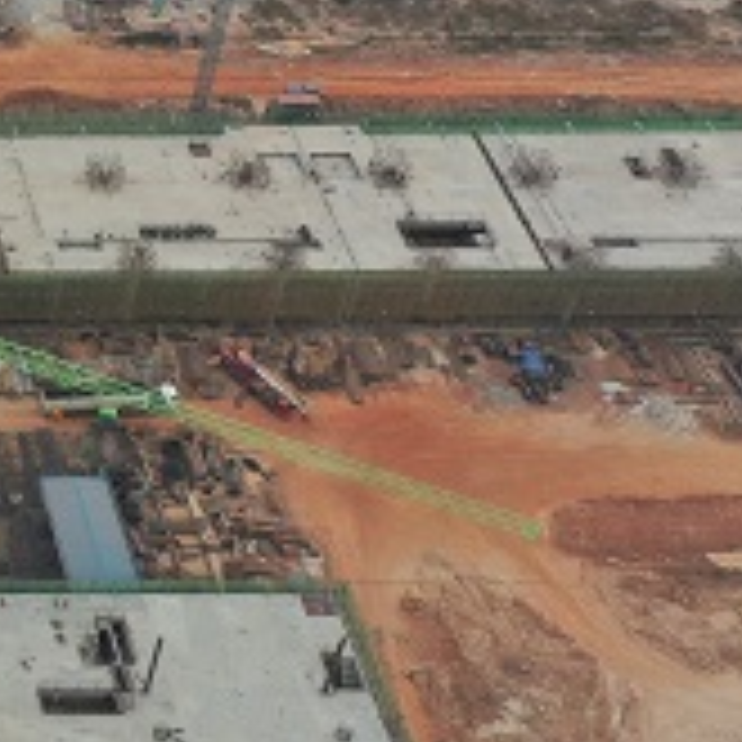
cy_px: 297
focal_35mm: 101
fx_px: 2449
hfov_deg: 14.7
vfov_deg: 17.2
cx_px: -657
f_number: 5
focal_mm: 10.26
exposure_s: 1/320
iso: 100
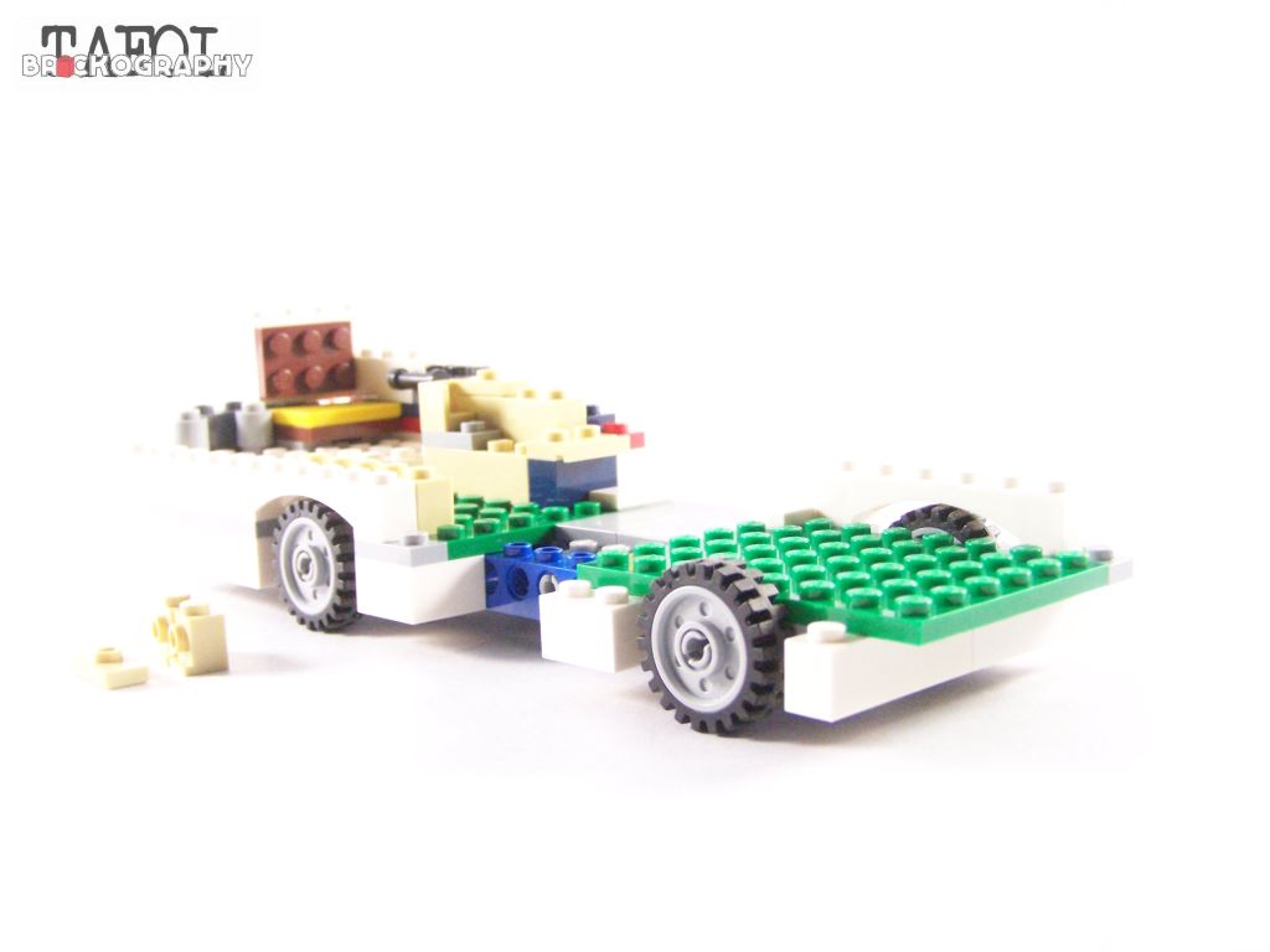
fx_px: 1578
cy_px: 476
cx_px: 635
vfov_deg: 33.6
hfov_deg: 43.9
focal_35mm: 43
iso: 400
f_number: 3.2
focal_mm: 7.1
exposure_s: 1/45
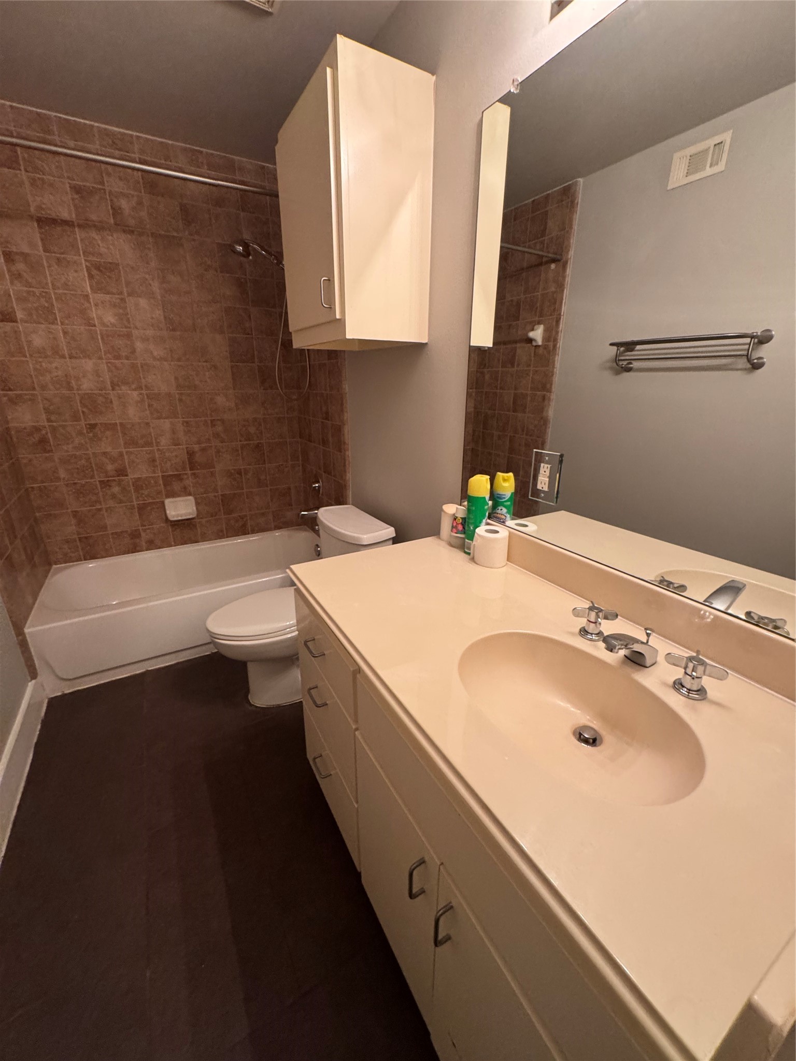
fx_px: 429
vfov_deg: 102.1
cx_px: 398
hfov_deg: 85.7
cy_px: 530
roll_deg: -1.0
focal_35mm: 14
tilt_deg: -20.2
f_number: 2.2
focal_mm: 2.22
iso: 400
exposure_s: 1/60
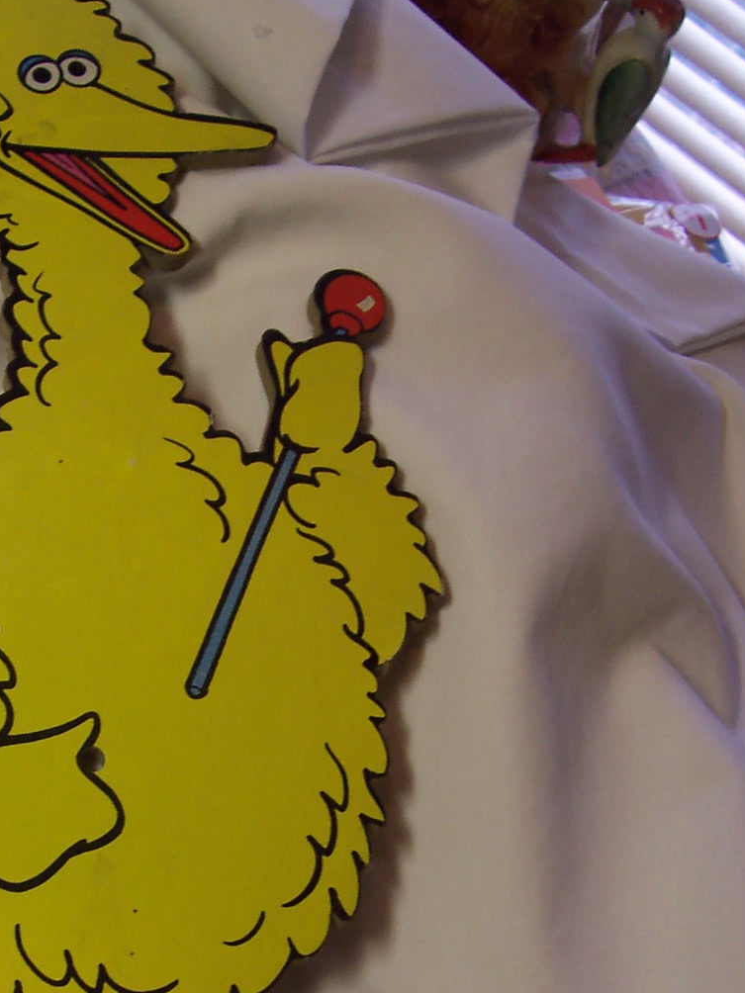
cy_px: 688
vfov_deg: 31.3
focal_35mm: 61
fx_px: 1750
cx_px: 138
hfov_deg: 23.6
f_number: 2.8
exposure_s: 1/45
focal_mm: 5.6
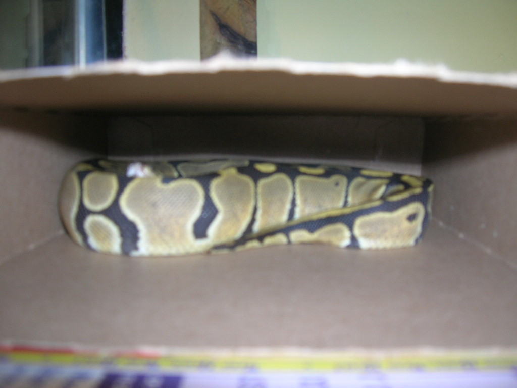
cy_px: 194
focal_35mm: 34
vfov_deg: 41.8
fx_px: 508
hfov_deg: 54.0
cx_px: 258
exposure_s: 1/60.1
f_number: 2.9
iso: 50
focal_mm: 5.7
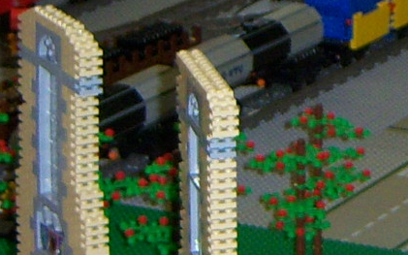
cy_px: -185
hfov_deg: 8.8
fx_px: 2579
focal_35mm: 232
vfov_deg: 5.6
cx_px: 670
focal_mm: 7.5
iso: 125
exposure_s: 1/60
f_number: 2.8
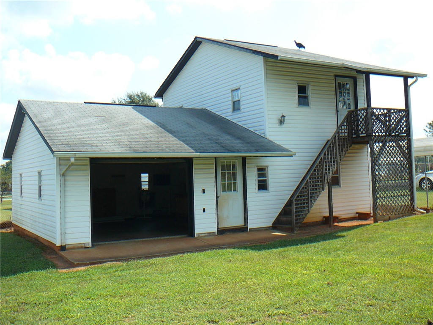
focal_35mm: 38
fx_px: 475
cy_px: 162
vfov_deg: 37.7
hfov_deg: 49.0
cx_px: 216
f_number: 3
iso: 80
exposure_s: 1/640
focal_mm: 5.6
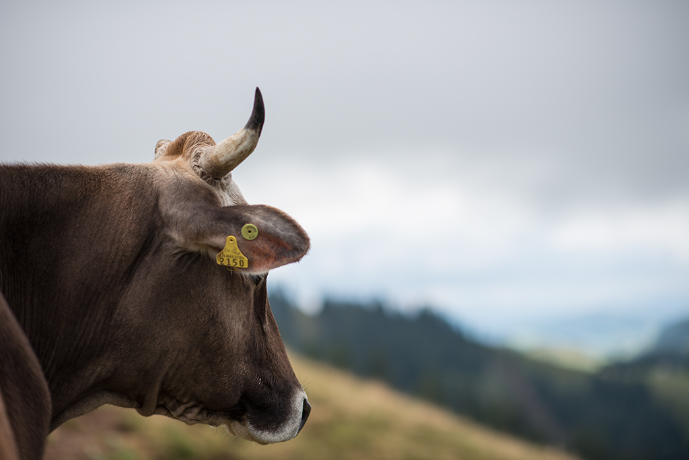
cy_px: 230
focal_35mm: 85
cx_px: 344
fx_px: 1627
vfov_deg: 16.1
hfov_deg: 23.9
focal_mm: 85
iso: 100
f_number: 2
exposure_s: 1/2000
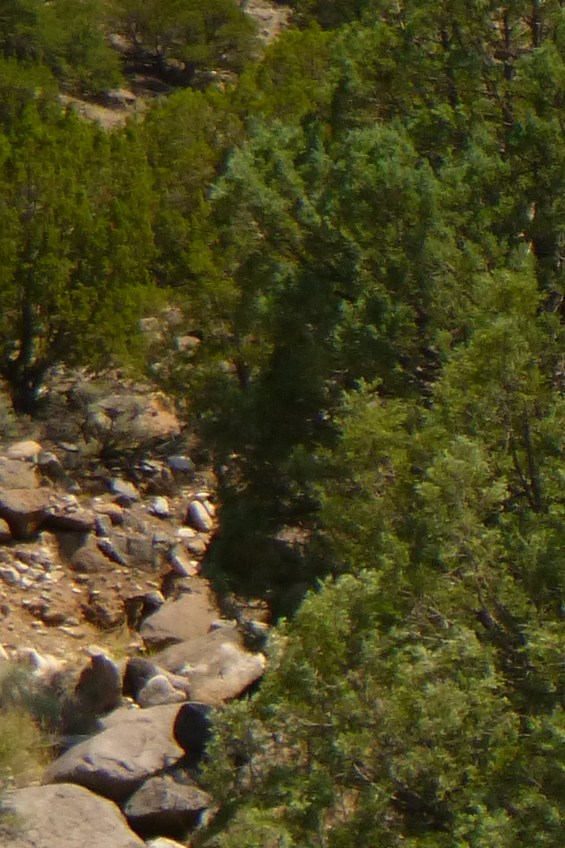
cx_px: 1145
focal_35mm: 166
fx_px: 3906
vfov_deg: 12.4
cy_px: 251
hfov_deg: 7.9
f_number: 4.4
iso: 100
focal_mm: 6.4
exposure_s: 1/400
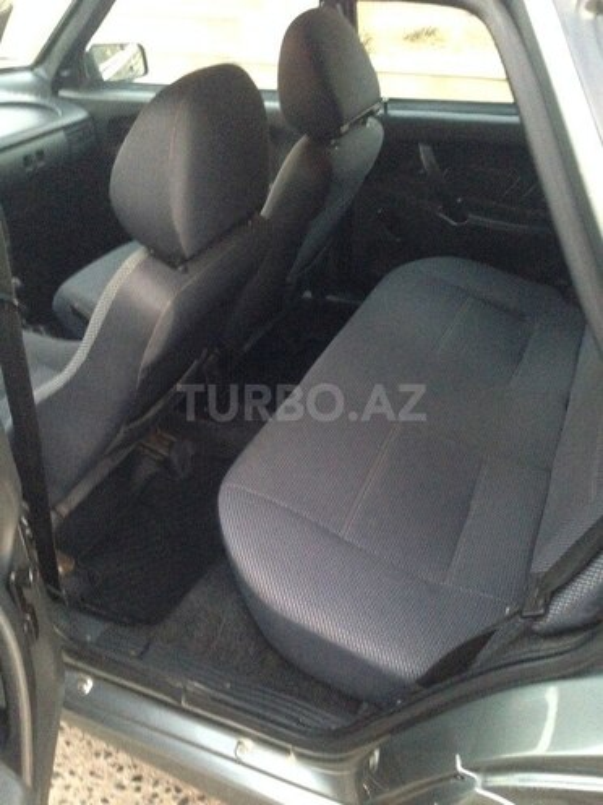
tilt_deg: -28.7
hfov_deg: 42.9
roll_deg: +2.3
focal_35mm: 33
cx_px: 302
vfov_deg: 55.4
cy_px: 402
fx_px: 766
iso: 800
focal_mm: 4.12
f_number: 2.4
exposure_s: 1/15
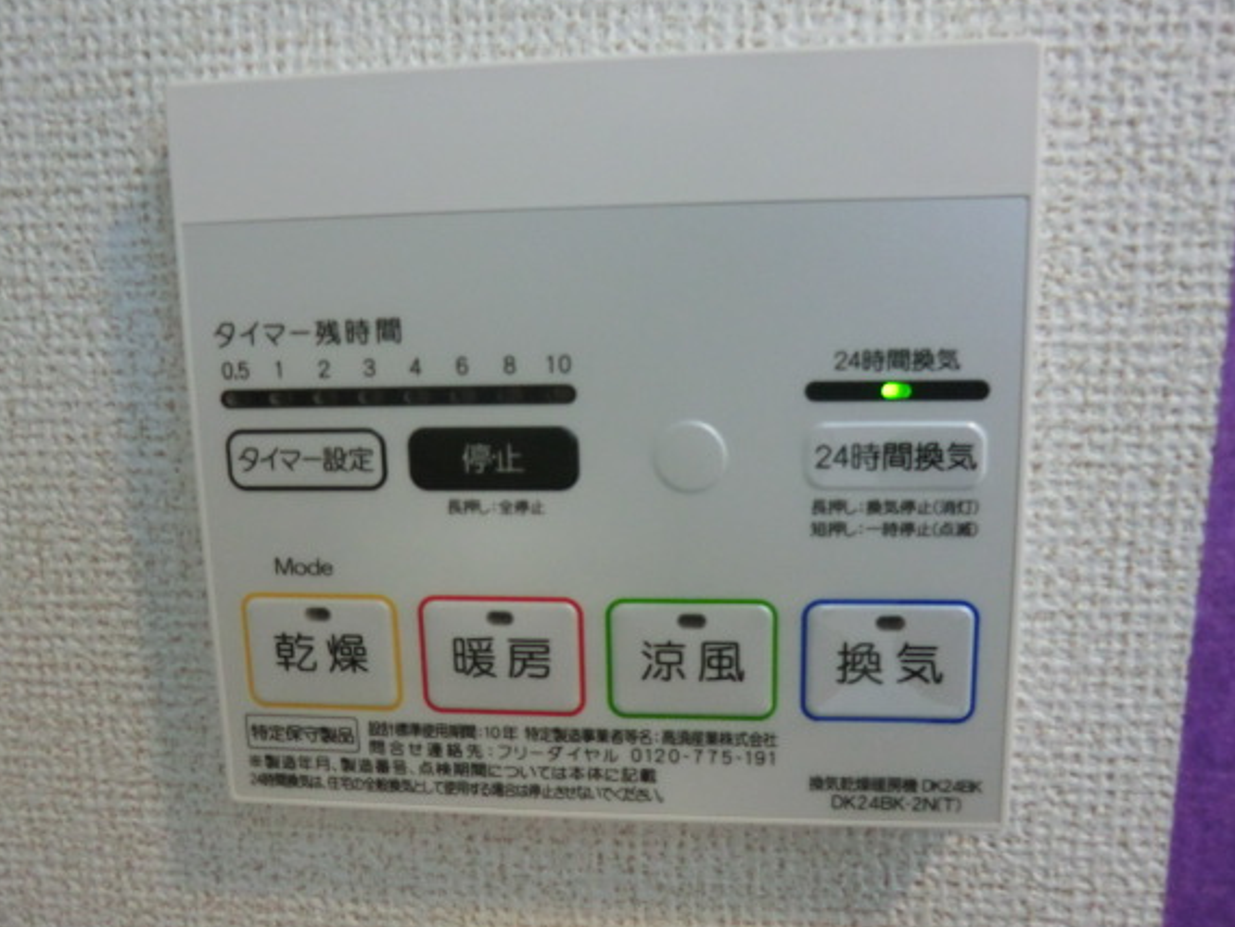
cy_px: 439
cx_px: 584
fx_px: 963
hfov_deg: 65.3
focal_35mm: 27
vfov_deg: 51.3
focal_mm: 4.3
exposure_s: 1/60
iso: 250
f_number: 3.2
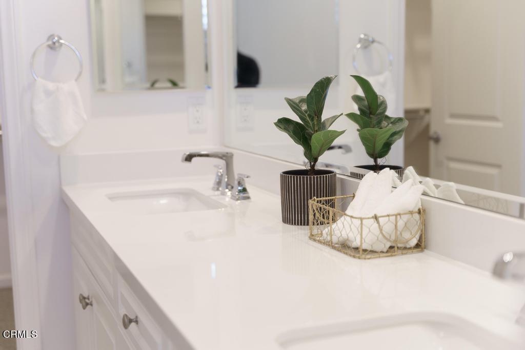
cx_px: 262
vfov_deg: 26.5
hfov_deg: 38.9
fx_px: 744
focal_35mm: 51
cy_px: 175
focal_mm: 51
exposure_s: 1/160
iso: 640
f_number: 2.8
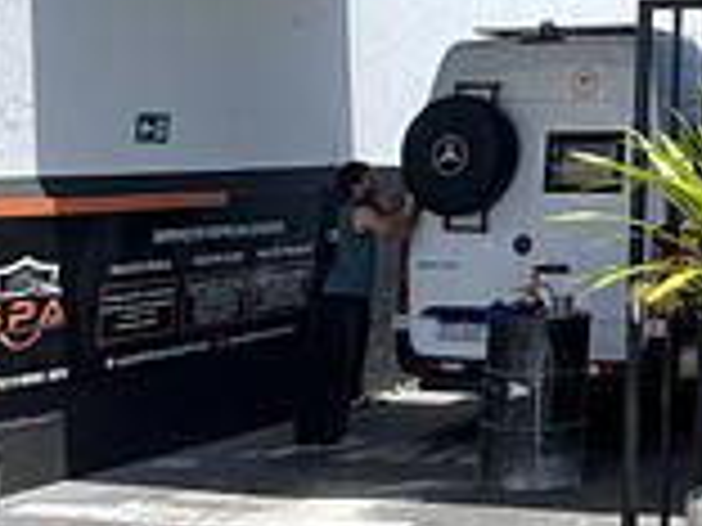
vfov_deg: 19.3
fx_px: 1440
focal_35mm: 71
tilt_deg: +10.5
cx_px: 857
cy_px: -144
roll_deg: +0.9
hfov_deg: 24.6
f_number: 1.6
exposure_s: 1/2967
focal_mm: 5.1
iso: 50
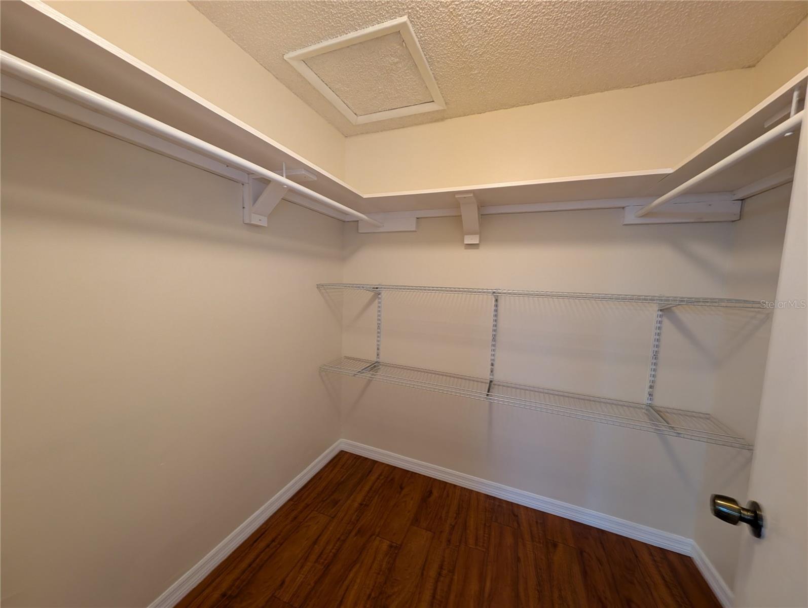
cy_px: 304
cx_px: 404
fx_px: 280
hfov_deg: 110.5
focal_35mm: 12
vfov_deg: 94.6
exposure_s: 1/24
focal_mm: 2.23
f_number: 1.95
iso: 143
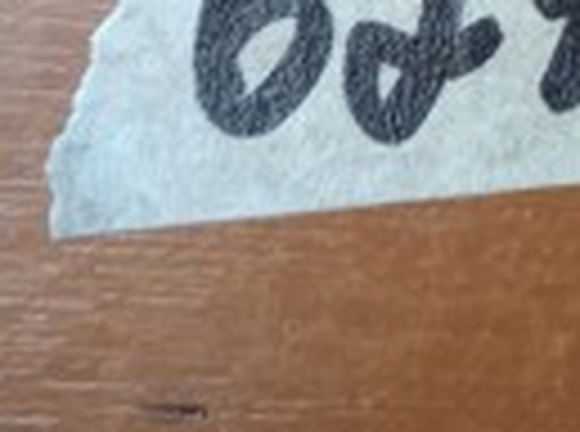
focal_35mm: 139
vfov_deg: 9.8
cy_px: -439
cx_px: 634
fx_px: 2322
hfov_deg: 13.9
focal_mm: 3.43
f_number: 2.2
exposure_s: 1/25
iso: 586
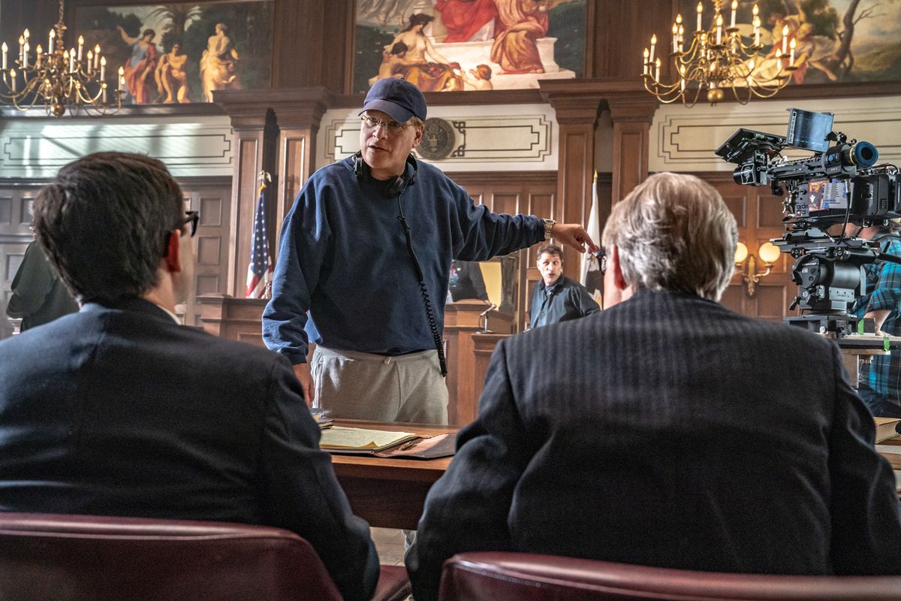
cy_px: 300
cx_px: 450
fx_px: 876
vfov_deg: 37.9
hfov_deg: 54.4
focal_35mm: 35
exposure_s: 1/160
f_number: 4.5
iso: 2500
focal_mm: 35
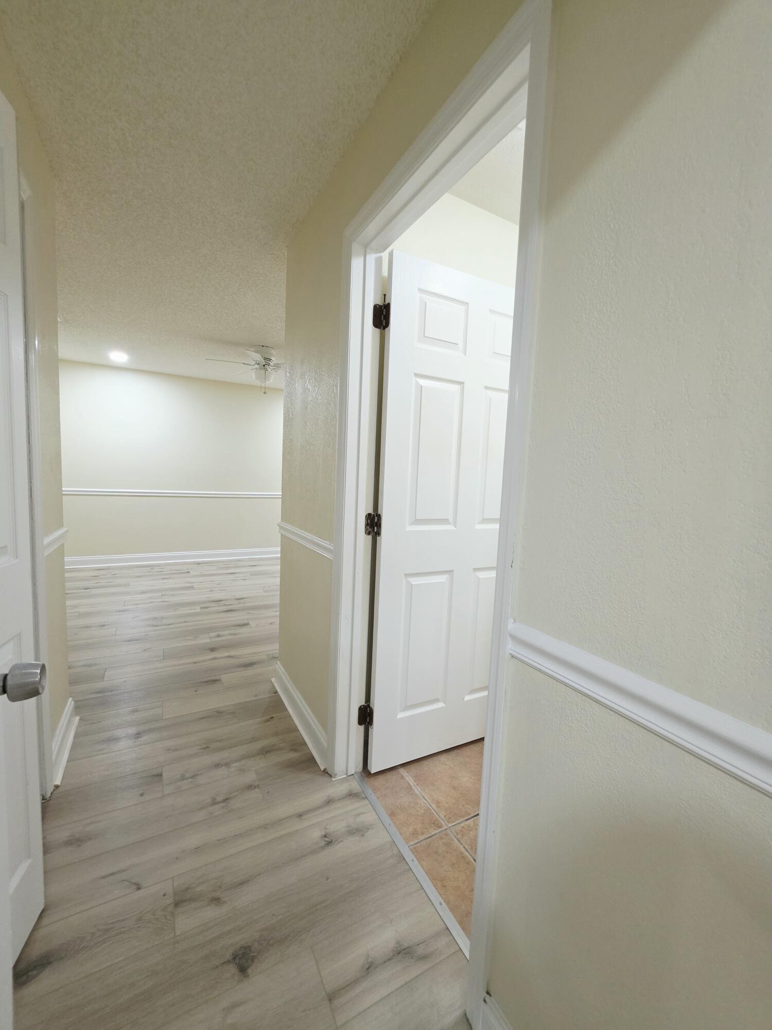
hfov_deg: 89.9
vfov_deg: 106.2
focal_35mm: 13
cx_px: 386
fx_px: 387
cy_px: 515
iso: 200
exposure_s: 1/60
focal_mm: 2.2
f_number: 1.9
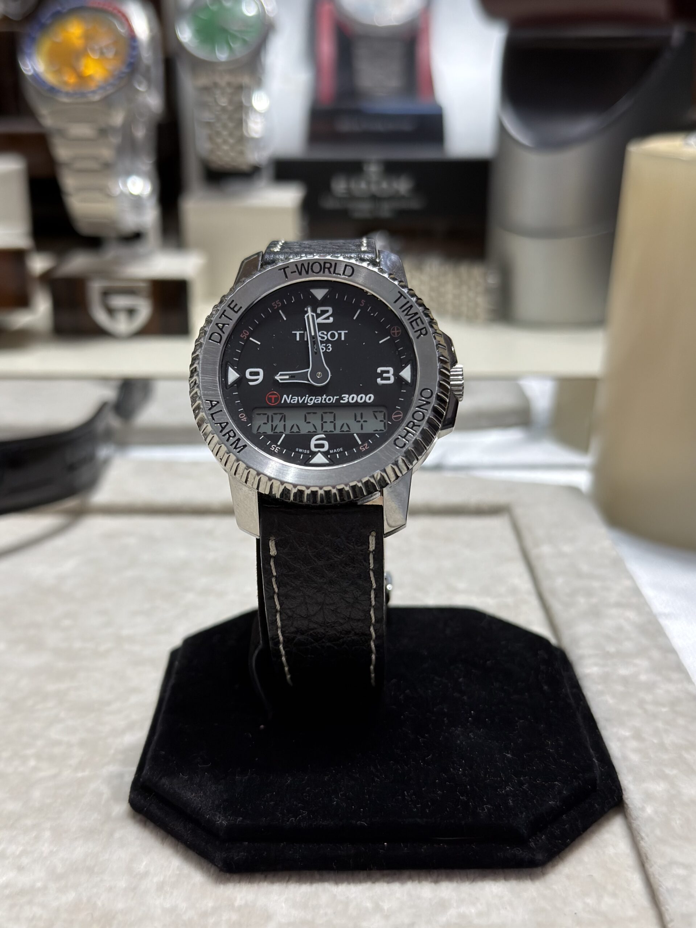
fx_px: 1073
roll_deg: -0.7
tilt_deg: -20.1
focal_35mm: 40
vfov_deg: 46.8
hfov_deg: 35.9
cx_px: 348
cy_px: 464
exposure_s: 1/33
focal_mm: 6.76
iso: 200
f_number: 1.78
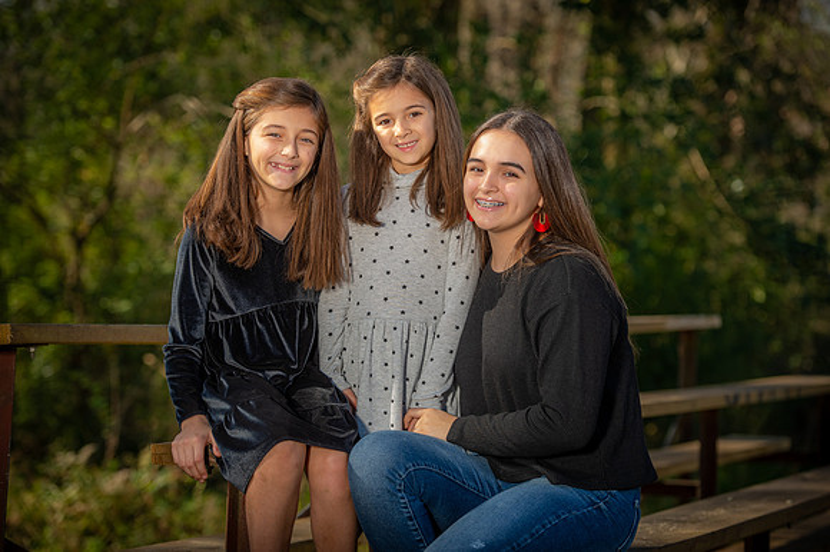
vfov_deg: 12.4
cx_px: 415
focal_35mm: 110
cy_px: 276
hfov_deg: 18.6
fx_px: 2535
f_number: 3.5
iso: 50
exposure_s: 1/250
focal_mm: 110
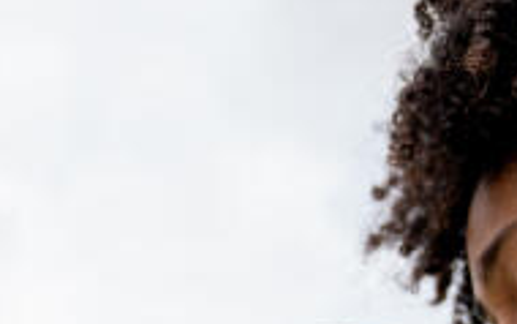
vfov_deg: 11.8
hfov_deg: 19.1
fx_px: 1537
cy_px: 363
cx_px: 332
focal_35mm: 109
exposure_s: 1/800
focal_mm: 29
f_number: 2.8
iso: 50
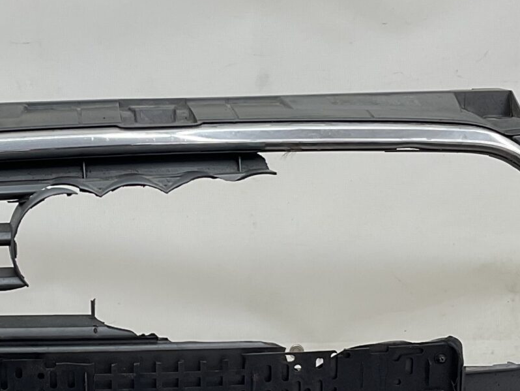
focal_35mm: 93
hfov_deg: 20.9
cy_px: 231
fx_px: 1397
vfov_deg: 15.9
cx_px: 124
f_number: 1.8
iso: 20
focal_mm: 3
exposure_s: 1/120
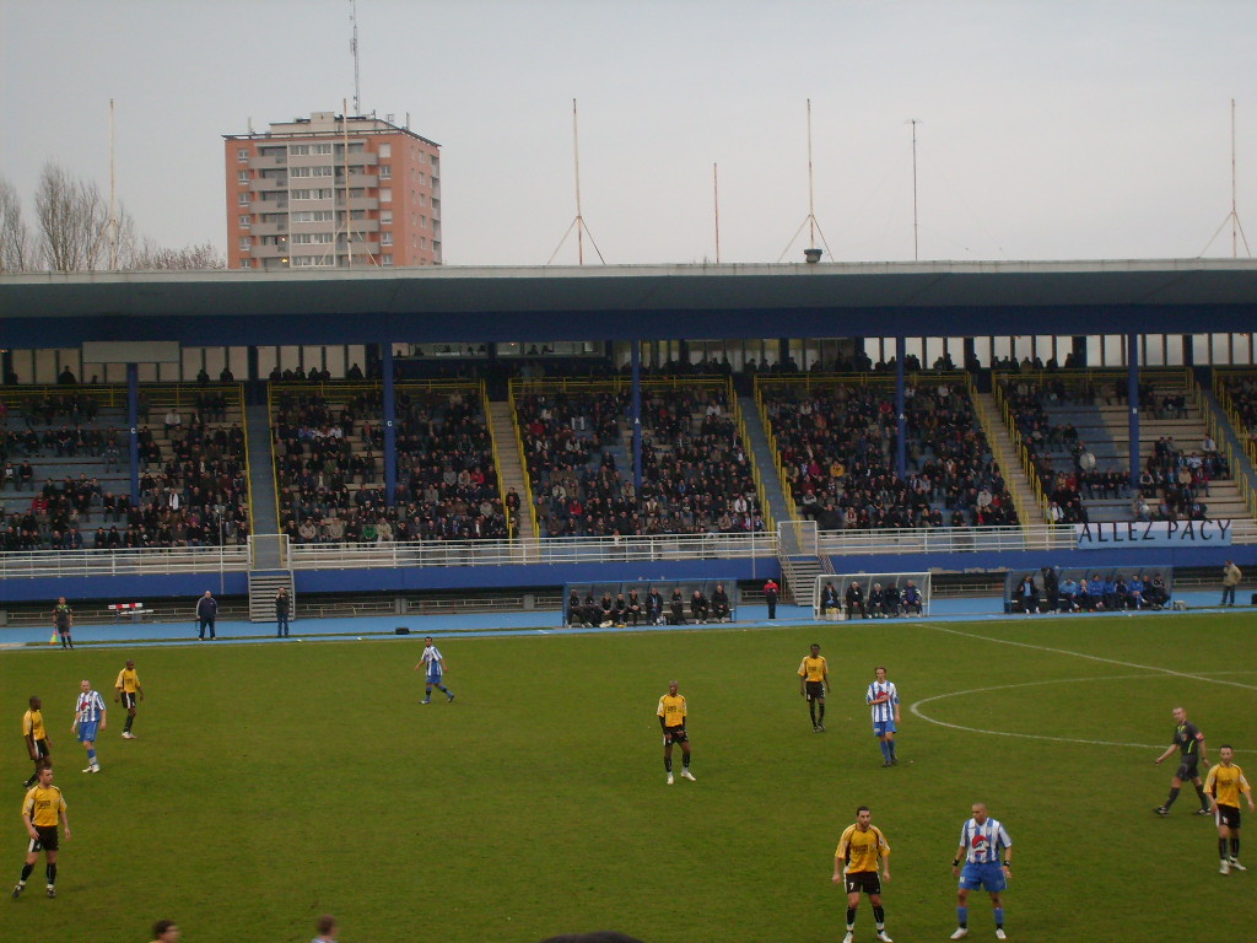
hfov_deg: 24.1
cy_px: 472
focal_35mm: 81
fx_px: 2941
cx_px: 628
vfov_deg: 18.2
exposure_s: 1/30
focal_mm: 13.7
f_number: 4.2
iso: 100
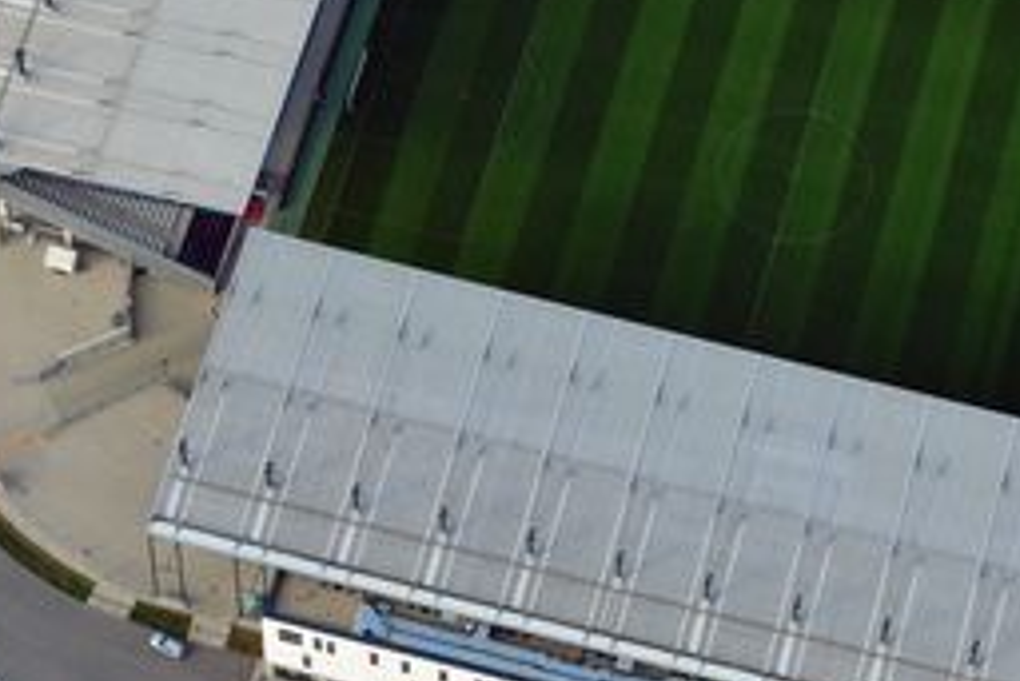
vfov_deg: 8.8
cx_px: 634
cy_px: 219
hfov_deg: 13.1
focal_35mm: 156
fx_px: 4422
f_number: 6.3
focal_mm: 70
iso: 1000
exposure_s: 1/1000
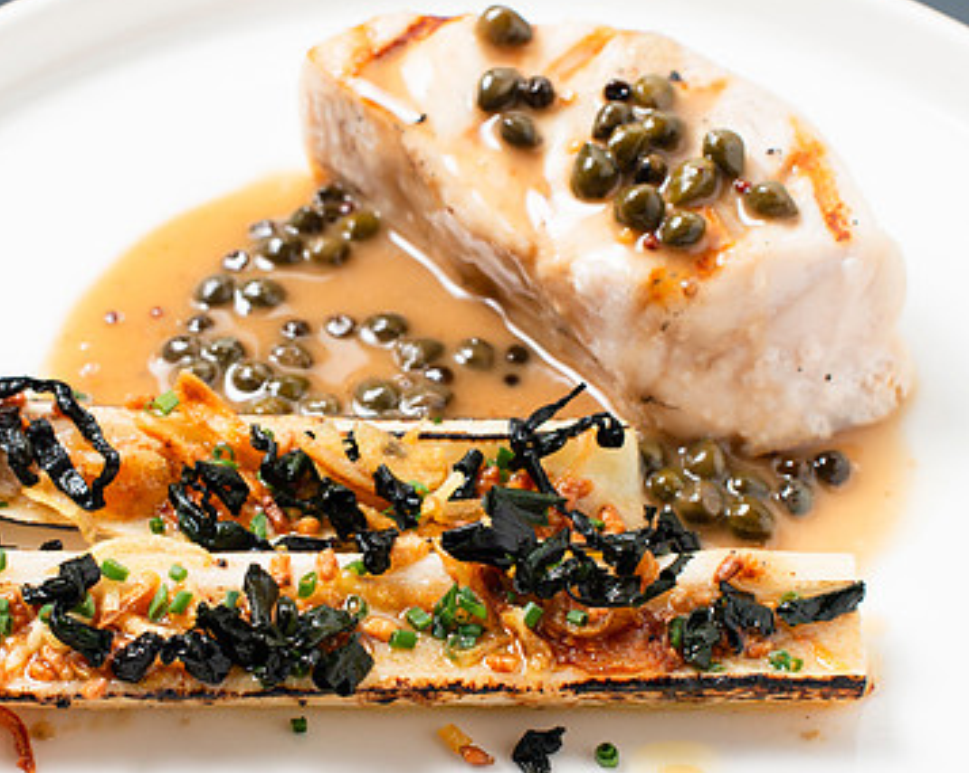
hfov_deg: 20.3
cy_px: 461
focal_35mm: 94
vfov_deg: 16.3
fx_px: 2694
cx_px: 326
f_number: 8
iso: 200
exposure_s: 1/200
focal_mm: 50
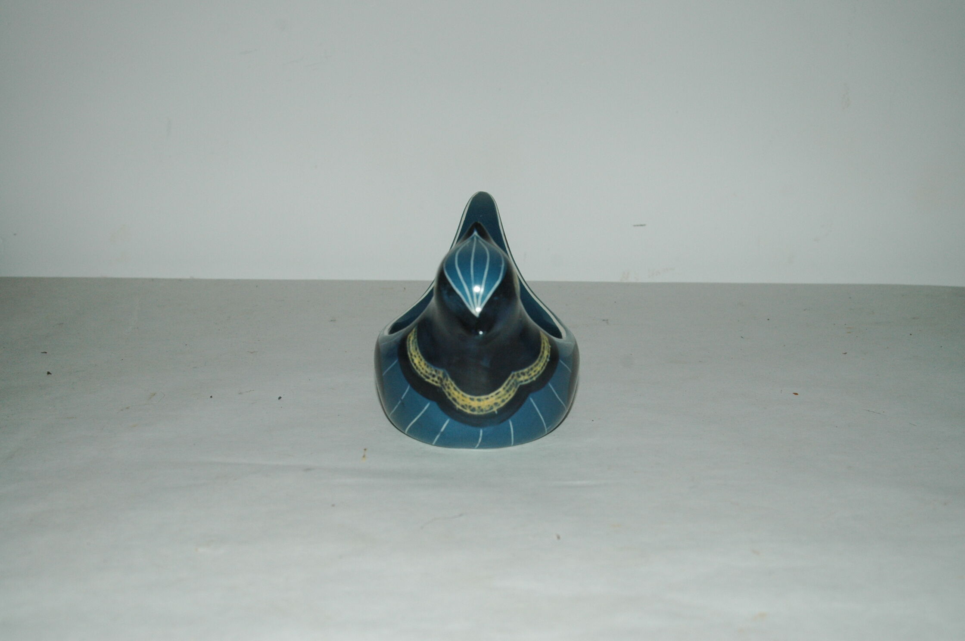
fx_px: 1125
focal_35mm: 42
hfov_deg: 46.4
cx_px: 482
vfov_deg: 31.8
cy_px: 320
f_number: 7.1
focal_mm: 28
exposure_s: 1/125
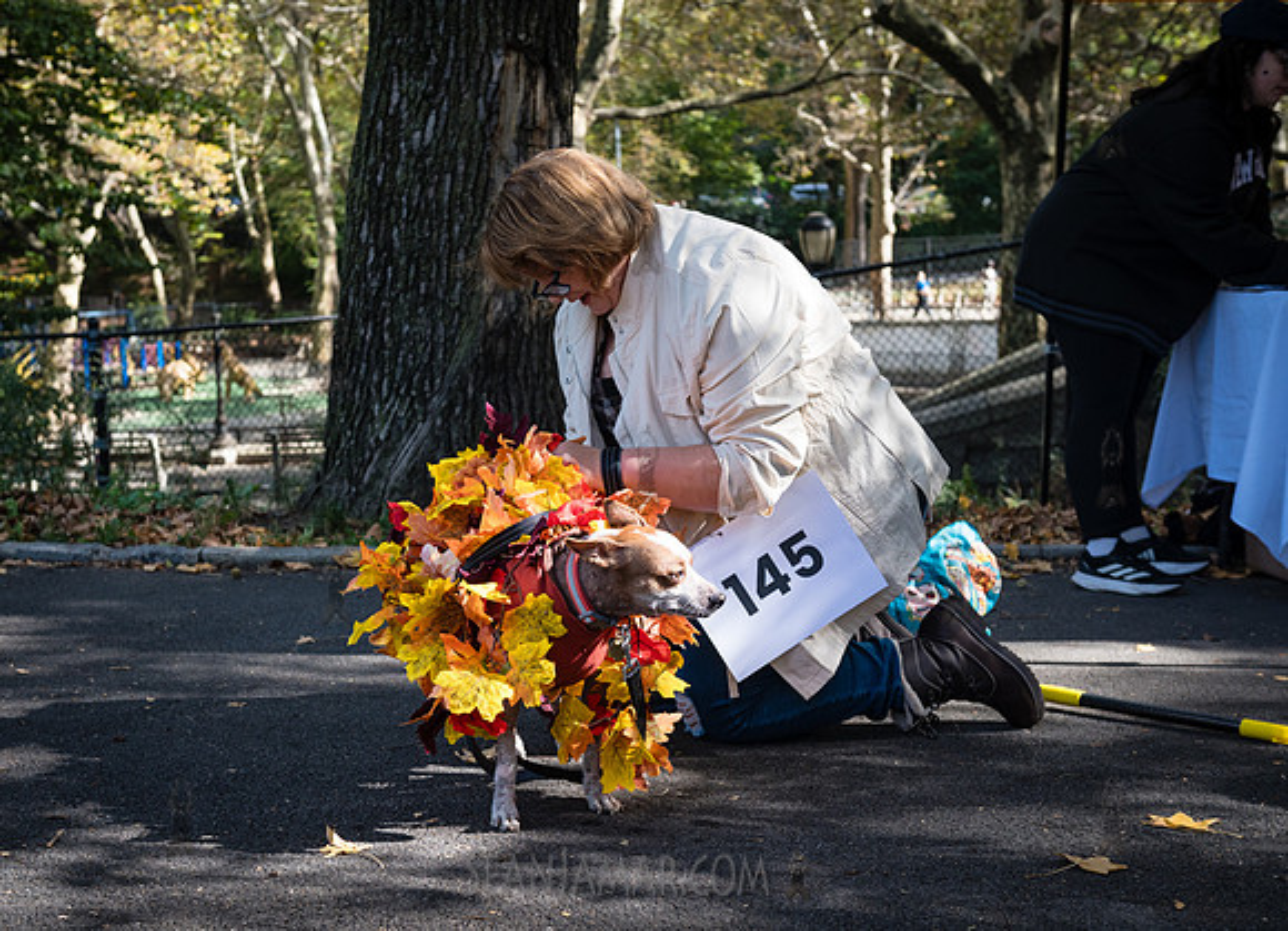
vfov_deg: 27.7
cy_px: 502
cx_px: 534
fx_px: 1883
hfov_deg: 37.6
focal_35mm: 51
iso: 1000
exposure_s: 1/1000
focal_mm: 45
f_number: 5
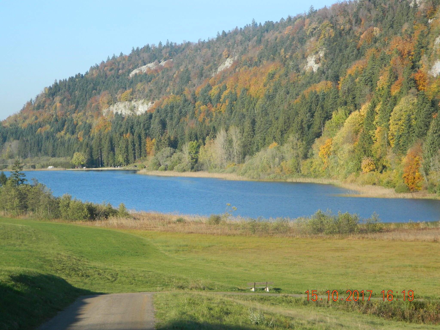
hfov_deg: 15.3
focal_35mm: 129
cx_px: 220
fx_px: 1640
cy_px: 165
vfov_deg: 11.5
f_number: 4.7
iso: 110
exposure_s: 1/400
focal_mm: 23.2
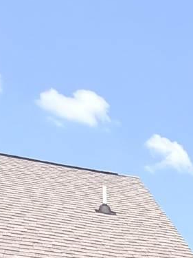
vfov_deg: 17.0
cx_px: 342
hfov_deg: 15.0
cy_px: 513
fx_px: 640
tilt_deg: -7.7
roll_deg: -1.7
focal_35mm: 86
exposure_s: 1/770
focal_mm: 2.22
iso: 40
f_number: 2.2
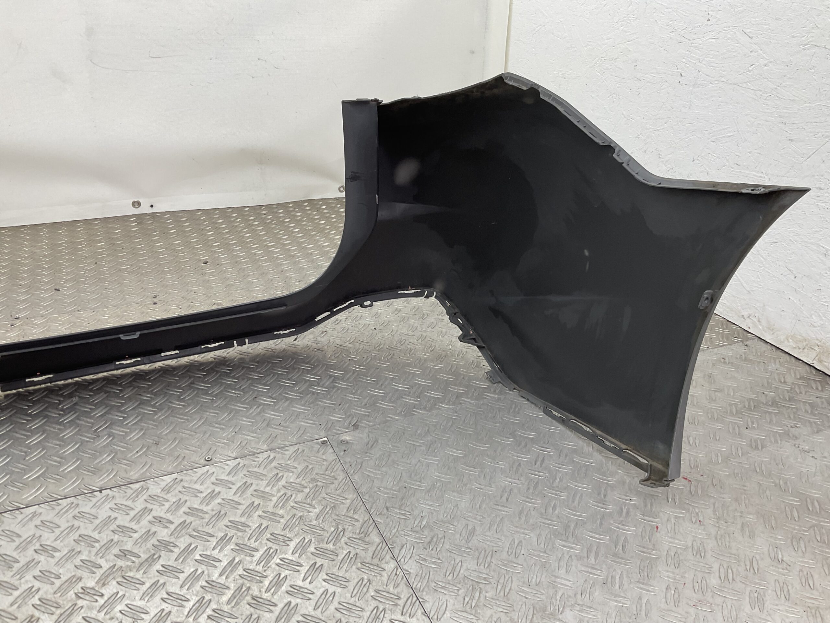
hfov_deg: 61.7
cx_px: 415
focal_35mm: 29
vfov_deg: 48.2
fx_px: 695
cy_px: 312
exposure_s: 1/120
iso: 32
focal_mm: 3
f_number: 1.8
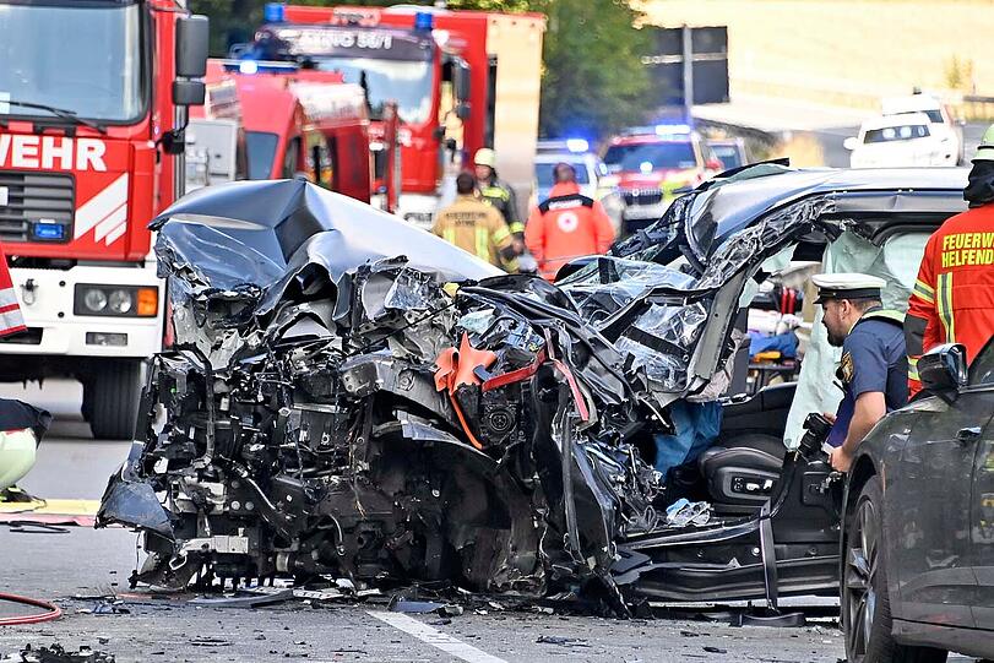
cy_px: 332
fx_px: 5799
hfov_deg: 9.8
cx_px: 497
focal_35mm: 210
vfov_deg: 6.5
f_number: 5.6
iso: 1250
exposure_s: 1/1000
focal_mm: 210
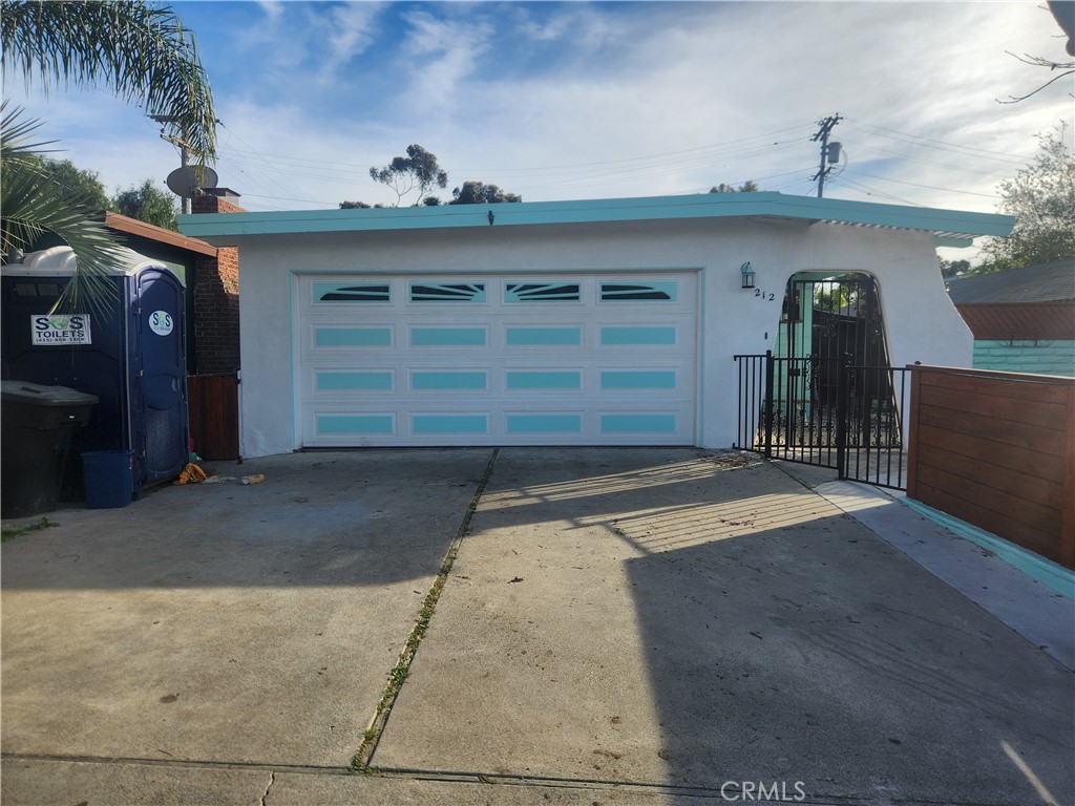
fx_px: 714
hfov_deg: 73.9
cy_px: 403
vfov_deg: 58.9
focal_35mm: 23
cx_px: 538
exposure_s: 1/1844
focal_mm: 5.4
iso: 20
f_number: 1.8
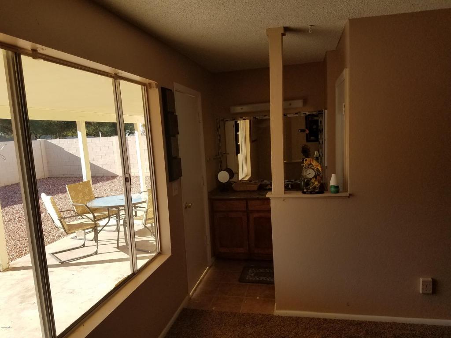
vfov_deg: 53.1
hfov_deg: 67.3
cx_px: 226
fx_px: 339
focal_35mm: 26
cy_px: 169
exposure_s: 1/634
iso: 40
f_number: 1.7
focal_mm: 4.2
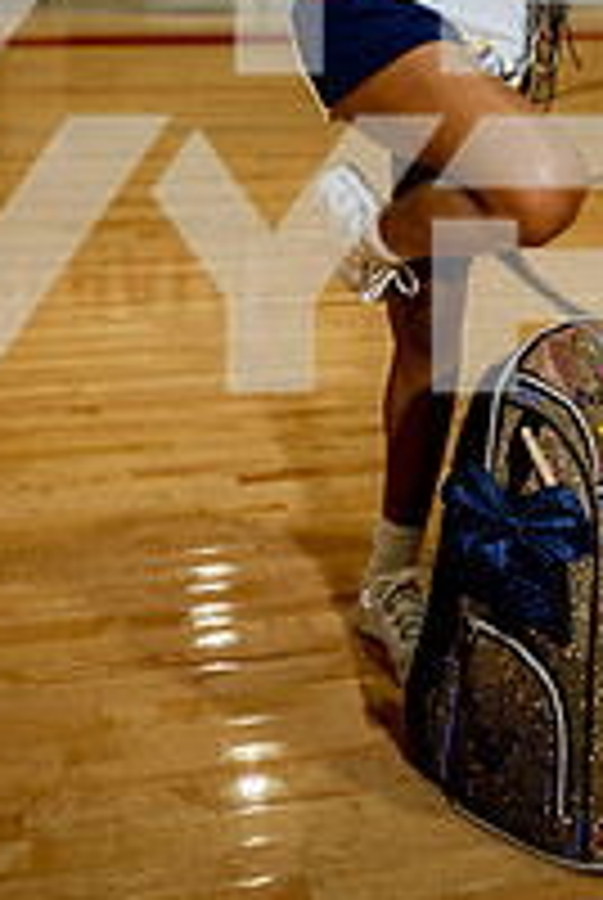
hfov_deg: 25.0
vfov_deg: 32.8
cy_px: -63
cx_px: 389
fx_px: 1352
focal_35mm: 54
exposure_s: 1/200
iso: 125
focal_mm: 24
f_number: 1.4
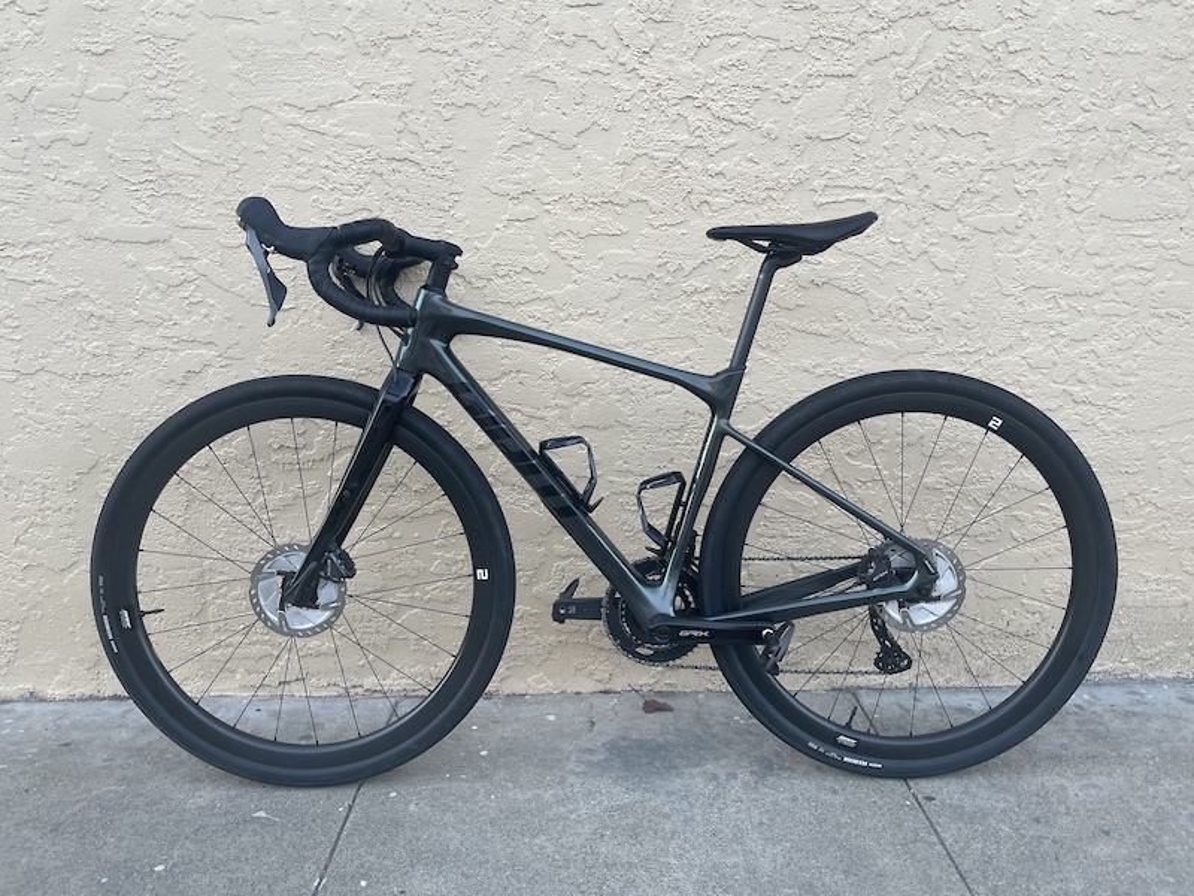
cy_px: 448
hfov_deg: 67.3
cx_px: 597
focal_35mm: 26
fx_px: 897
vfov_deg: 53.1
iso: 40
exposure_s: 1/121
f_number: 1.6
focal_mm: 4.2
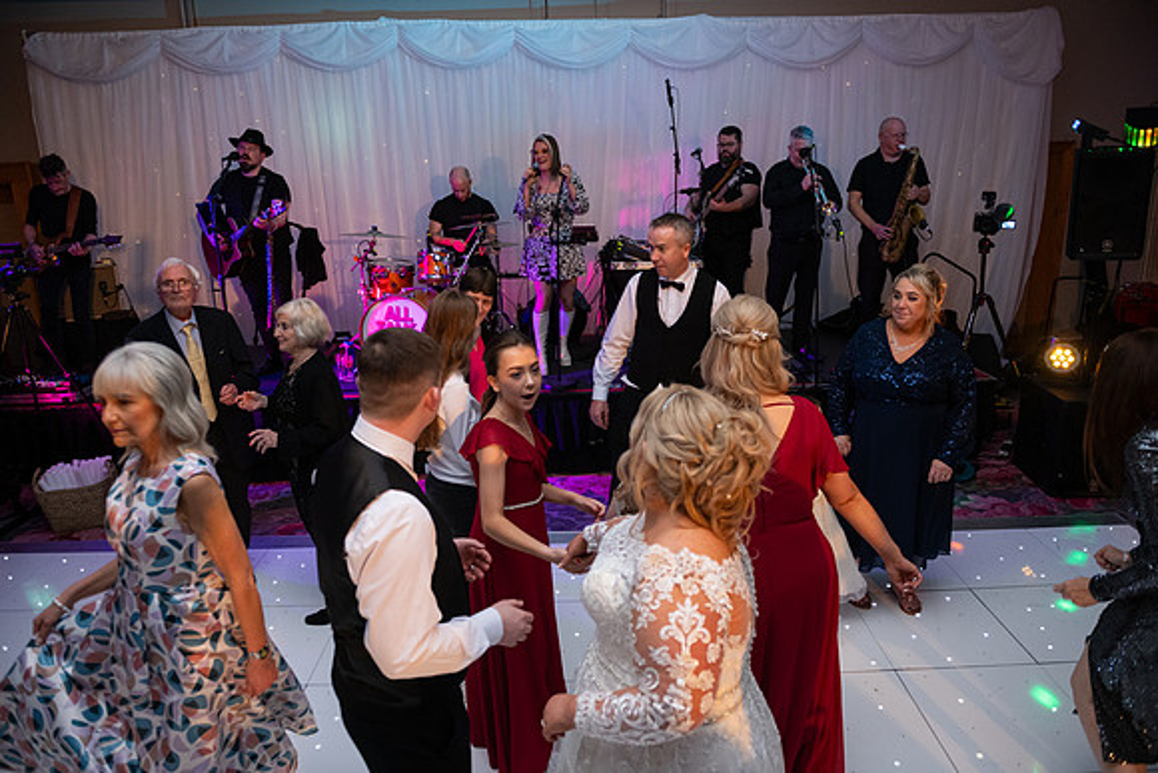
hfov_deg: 73.7
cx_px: 579
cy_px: 386
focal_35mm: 24
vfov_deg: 53.2
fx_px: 772
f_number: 3.5
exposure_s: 1/160
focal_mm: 24
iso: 1250
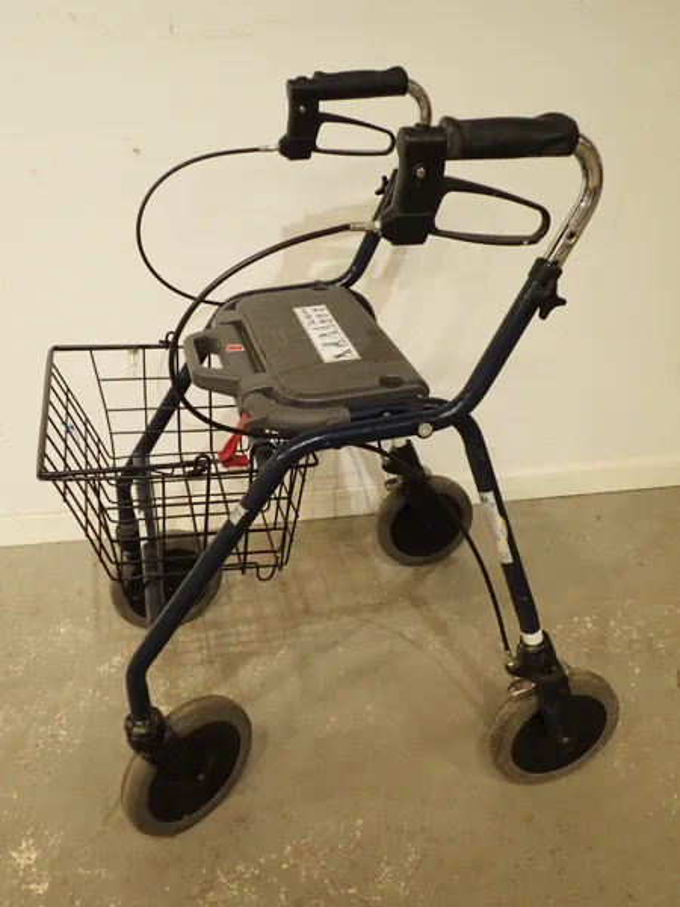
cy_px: 454
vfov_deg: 60.0
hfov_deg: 46.8
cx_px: 340
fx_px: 786
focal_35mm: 30
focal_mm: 5.5
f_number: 2.3
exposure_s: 1/30
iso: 200
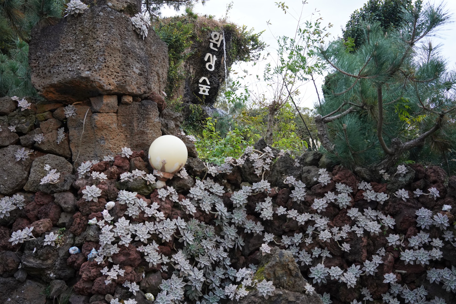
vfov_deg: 37.9
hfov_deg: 54.4
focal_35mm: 35
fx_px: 443
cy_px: 152
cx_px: 228
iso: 1600
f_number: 5
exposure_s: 1/100
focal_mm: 35
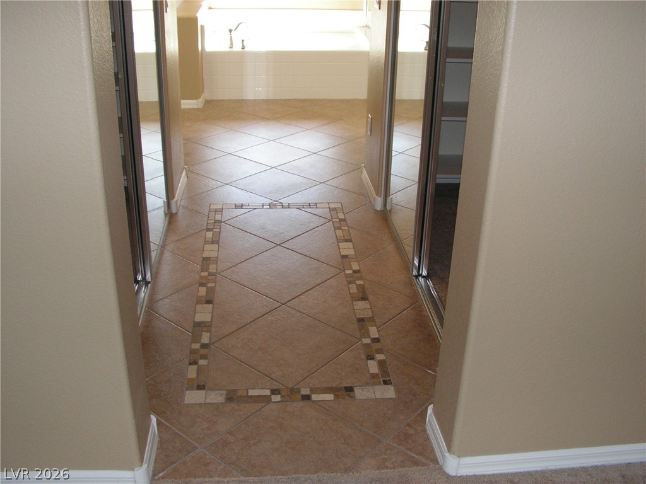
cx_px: 323
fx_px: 672
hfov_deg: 51.4
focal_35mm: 36
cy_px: 242
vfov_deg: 39.7
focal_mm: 6
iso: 80
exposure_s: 1/40
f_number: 3.2
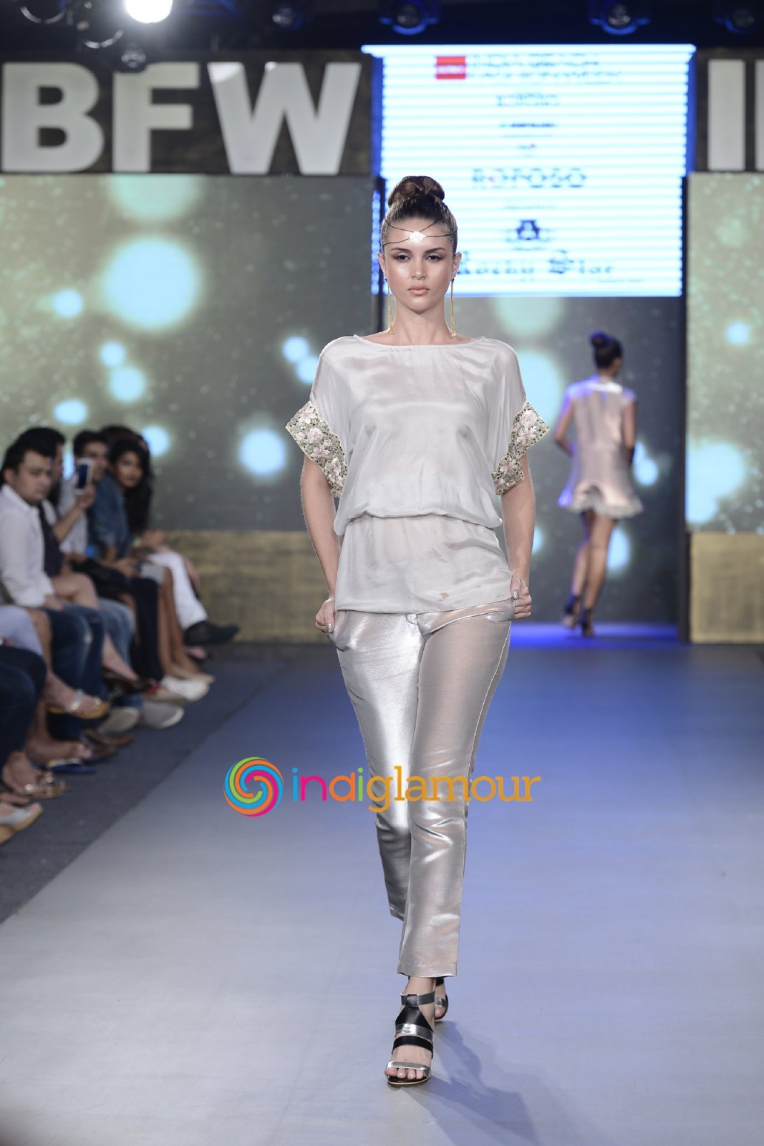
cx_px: 382
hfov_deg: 12.5
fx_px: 3501
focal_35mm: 110
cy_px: 573
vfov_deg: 18.6
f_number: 4.5
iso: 800
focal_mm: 110
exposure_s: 1/250
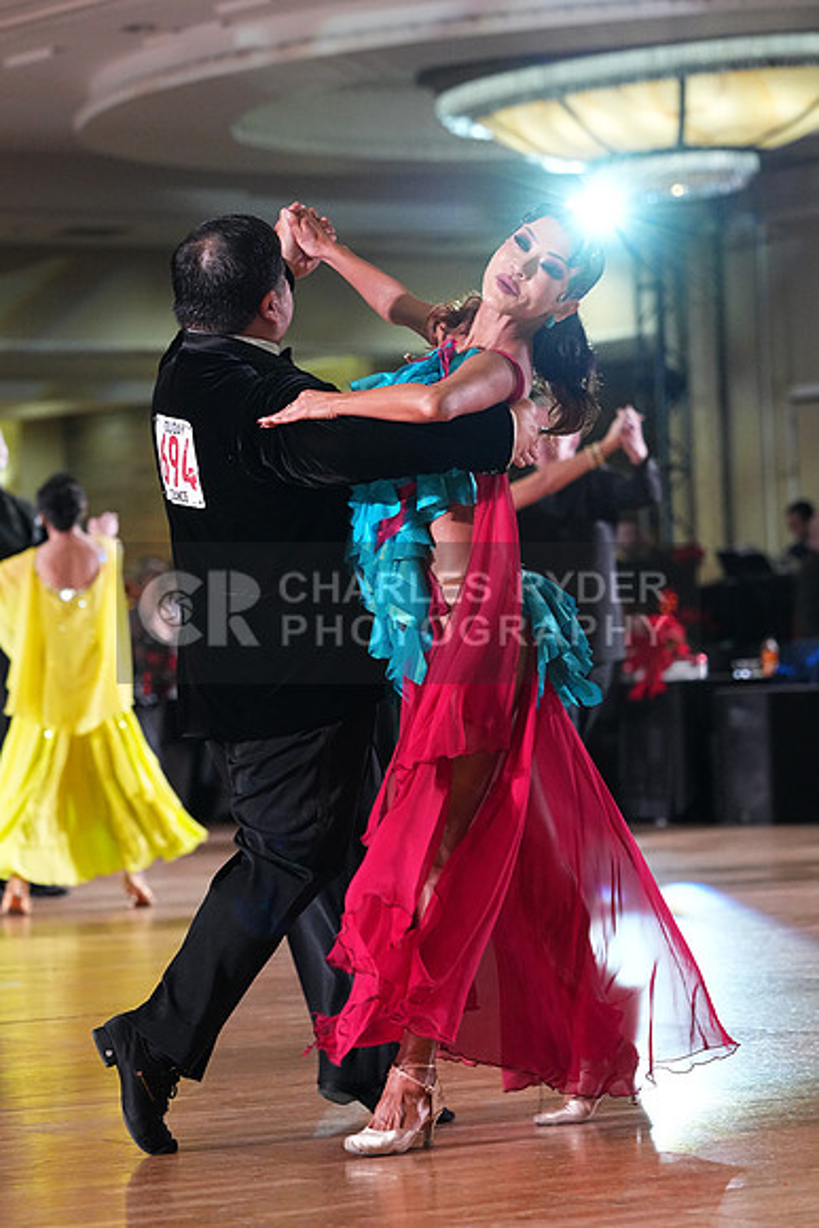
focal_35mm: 135
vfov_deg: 15.2
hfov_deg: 10.2
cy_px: 614
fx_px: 4604
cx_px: 410
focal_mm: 135
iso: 6400
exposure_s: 1/400
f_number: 4.5
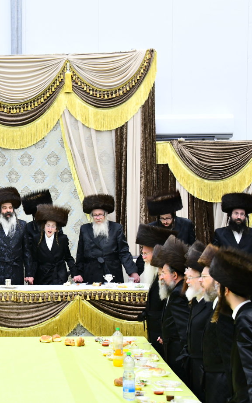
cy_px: 199
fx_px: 1054
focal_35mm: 96
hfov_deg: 13.5
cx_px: 5
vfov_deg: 21.6
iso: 2000
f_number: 5.6
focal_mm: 62
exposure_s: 1/160
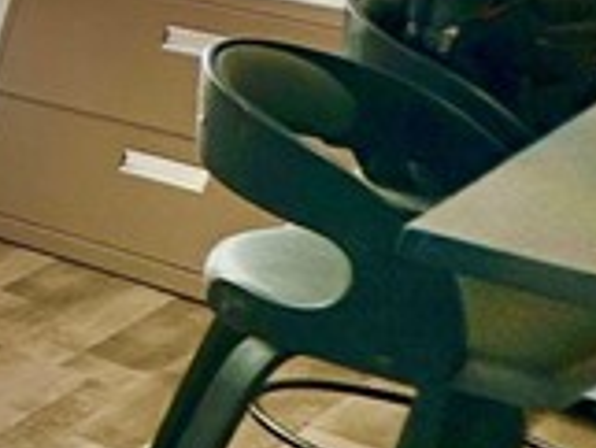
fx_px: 1533
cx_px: -1229
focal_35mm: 89
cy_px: 111
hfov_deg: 11.3
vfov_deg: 16.5
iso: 40
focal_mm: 2.22
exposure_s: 1/200
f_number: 2.2
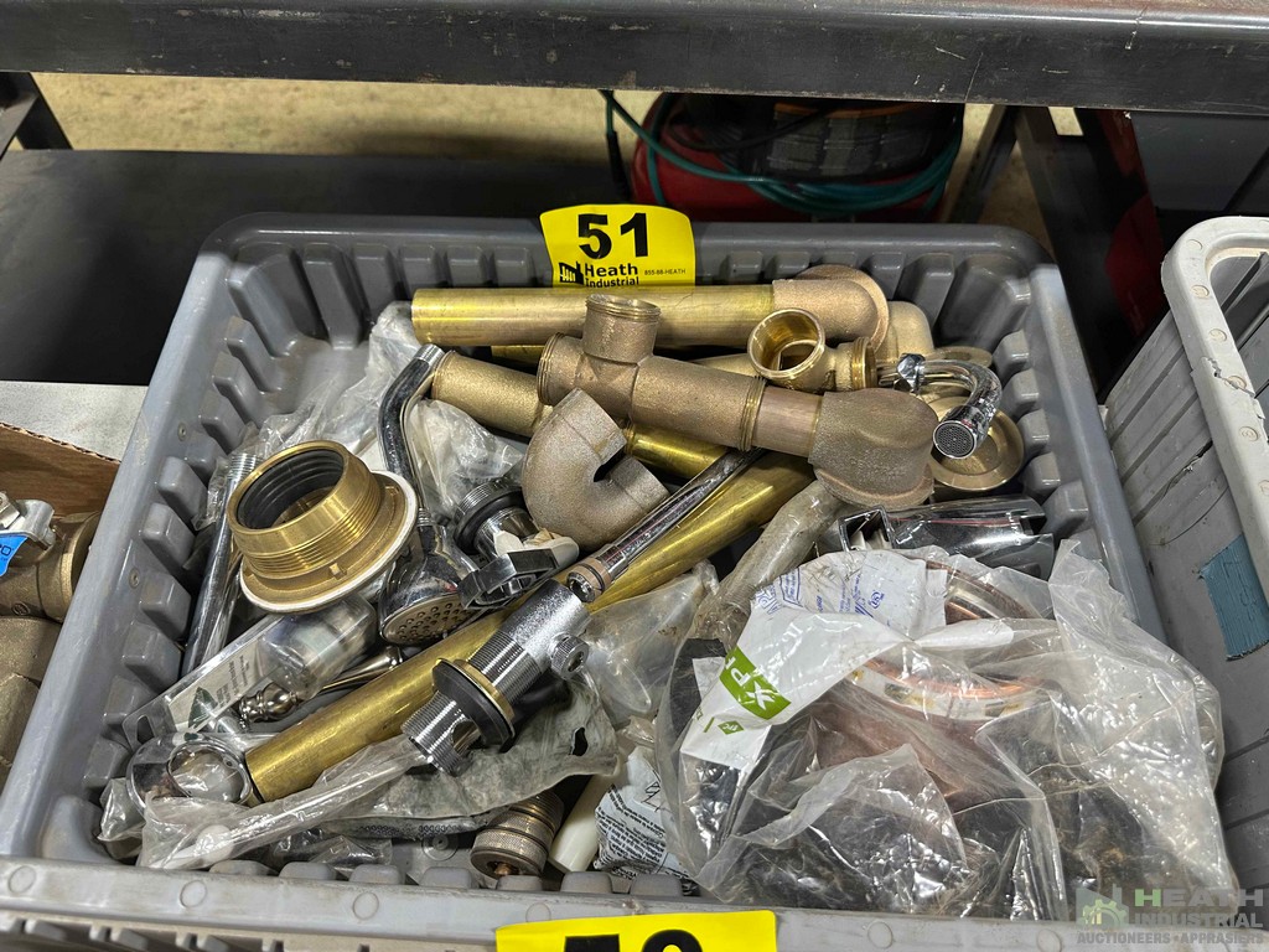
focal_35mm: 24
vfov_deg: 56.8
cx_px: 634
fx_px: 880
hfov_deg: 71.6
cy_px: 476
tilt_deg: -56.2
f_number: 1.78
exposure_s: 1/60
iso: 160
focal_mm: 6.86
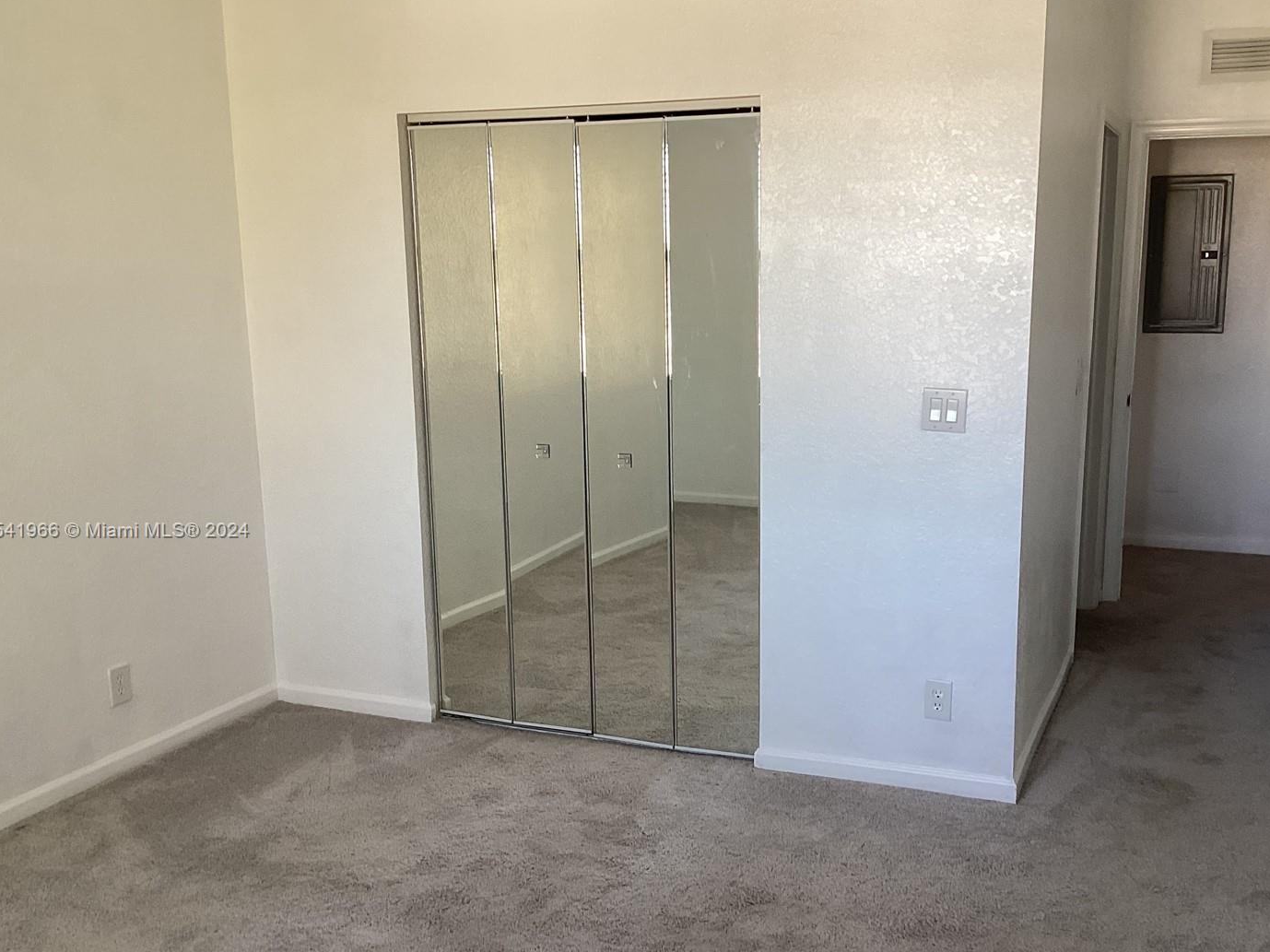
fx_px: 1321
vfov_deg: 39.6
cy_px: 532
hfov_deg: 51.3
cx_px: 691
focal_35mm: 36
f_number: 2.4
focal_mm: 3.3
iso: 80
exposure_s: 1/60
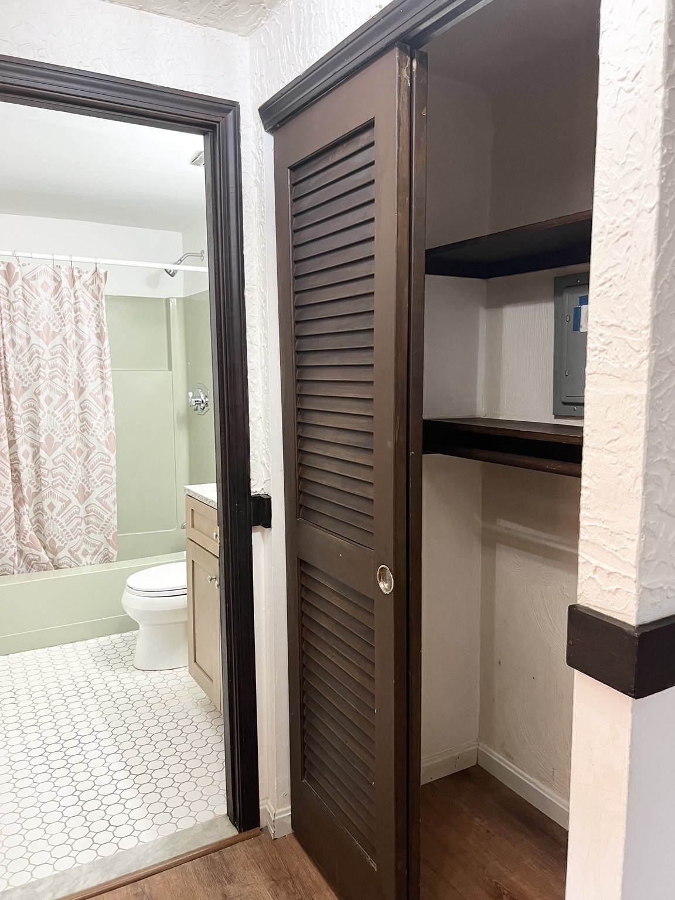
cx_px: 338
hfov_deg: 53.1
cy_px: 450
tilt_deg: -7.2
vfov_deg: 67.3
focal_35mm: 26
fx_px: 676
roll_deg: +0.4
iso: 250
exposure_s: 1/60
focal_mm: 5.7
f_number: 1.5
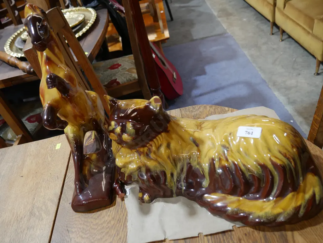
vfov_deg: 44.2
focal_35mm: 32
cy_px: 122
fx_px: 299
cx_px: 162
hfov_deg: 56.8
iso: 500
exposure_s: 1/60
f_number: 3.6
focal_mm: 16
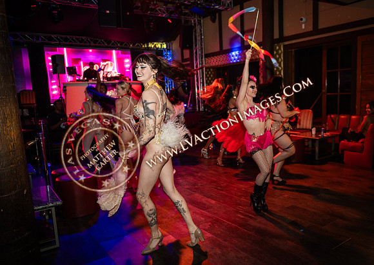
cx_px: 219
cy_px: 143
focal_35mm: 30
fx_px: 321
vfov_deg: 44.9
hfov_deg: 60.1
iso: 1250
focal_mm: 26
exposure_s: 1/100
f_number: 2.8
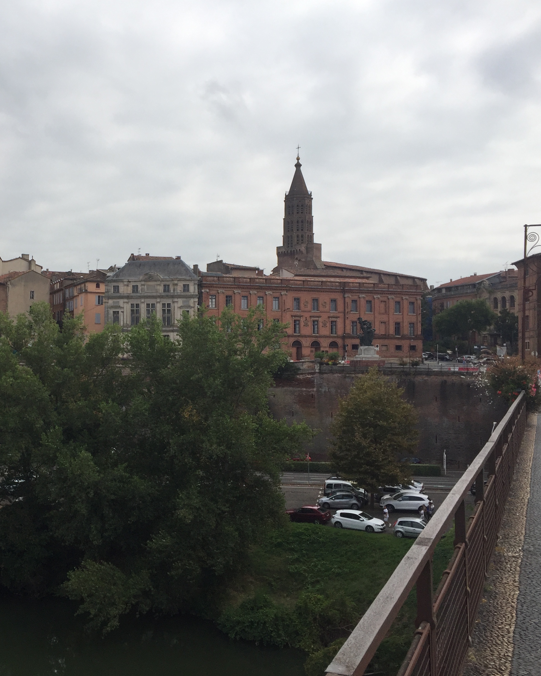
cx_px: 121
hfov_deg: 37.9
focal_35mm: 38
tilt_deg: +2.7
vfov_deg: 47.9
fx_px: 760
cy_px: 336
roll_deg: -0.8
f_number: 2.2
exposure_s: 1/2326
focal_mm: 4.15
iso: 32
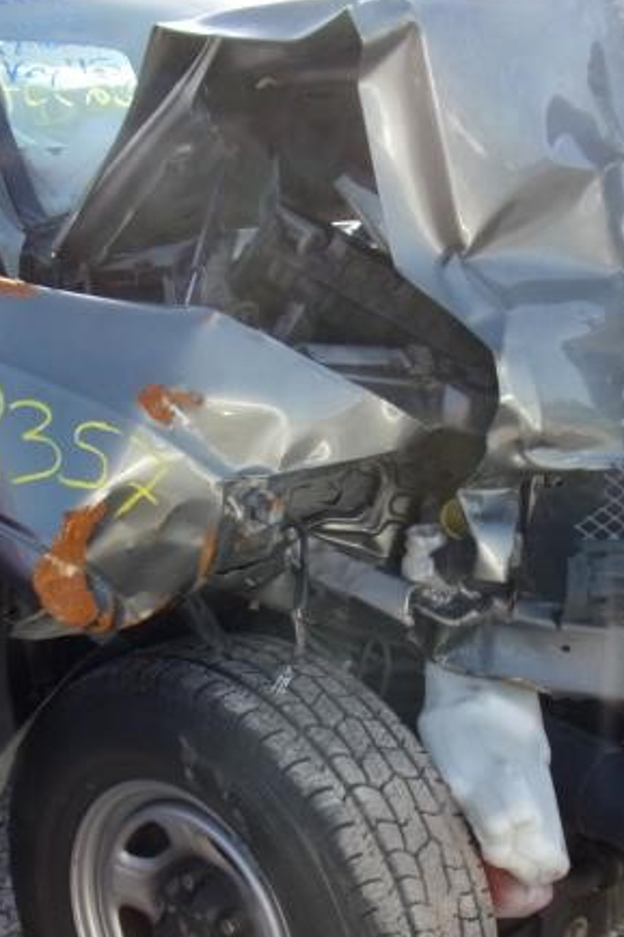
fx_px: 1197
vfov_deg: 42.6
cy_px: 548
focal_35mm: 46
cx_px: 363
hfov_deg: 29.2
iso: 80
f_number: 3.3
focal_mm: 4.3
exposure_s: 1/250
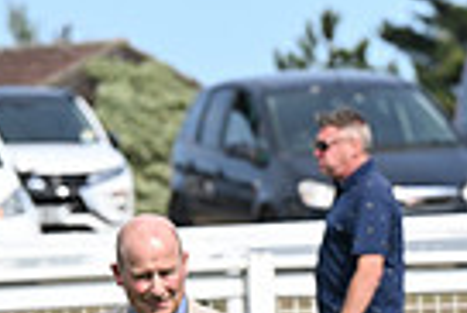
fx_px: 9155
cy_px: 401
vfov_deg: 2.0
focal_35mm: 705
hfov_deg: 2.9
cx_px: 917
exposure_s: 1/2000
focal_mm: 165
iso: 400
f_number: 5.6
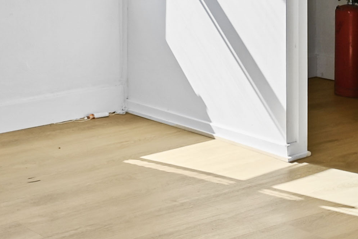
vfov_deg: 15.3
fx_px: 845
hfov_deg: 23.2
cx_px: 28
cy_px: -70
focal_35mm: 85
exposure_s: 1/40
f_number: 4
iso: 100
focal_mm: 14
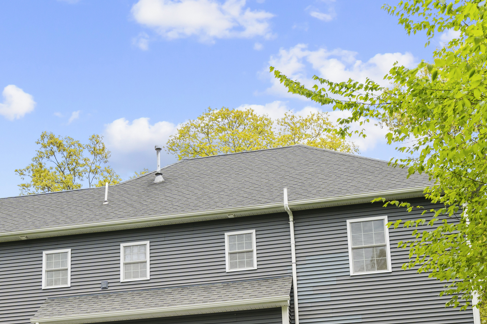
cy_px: 340
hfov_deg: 29.1
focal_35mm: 69
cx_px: 168
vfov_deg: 19.1
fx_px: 933
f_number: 8
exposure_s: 1/40
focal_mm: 32
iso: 200
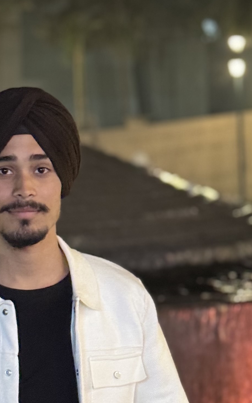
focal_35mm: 139
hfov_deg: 9.4
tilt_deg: -1.9
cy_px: 187
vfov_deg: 15.0
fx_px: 1528
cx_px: 21
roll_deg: +1.7
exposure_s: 1/33
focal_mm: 6.76
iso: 400
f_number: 1.78
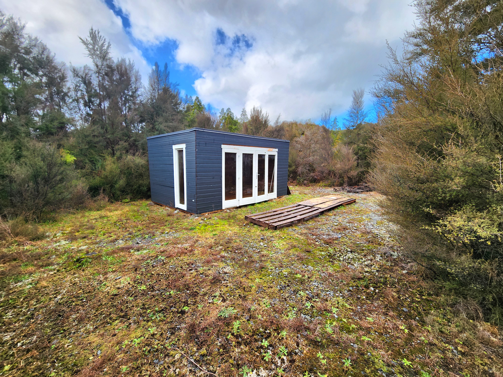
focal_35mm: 13
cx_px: 252
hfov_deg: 106.2
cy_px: 188
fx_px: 189
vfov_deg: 89.9
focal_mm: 2.2
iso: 50
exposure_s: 1/455
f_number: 2.2
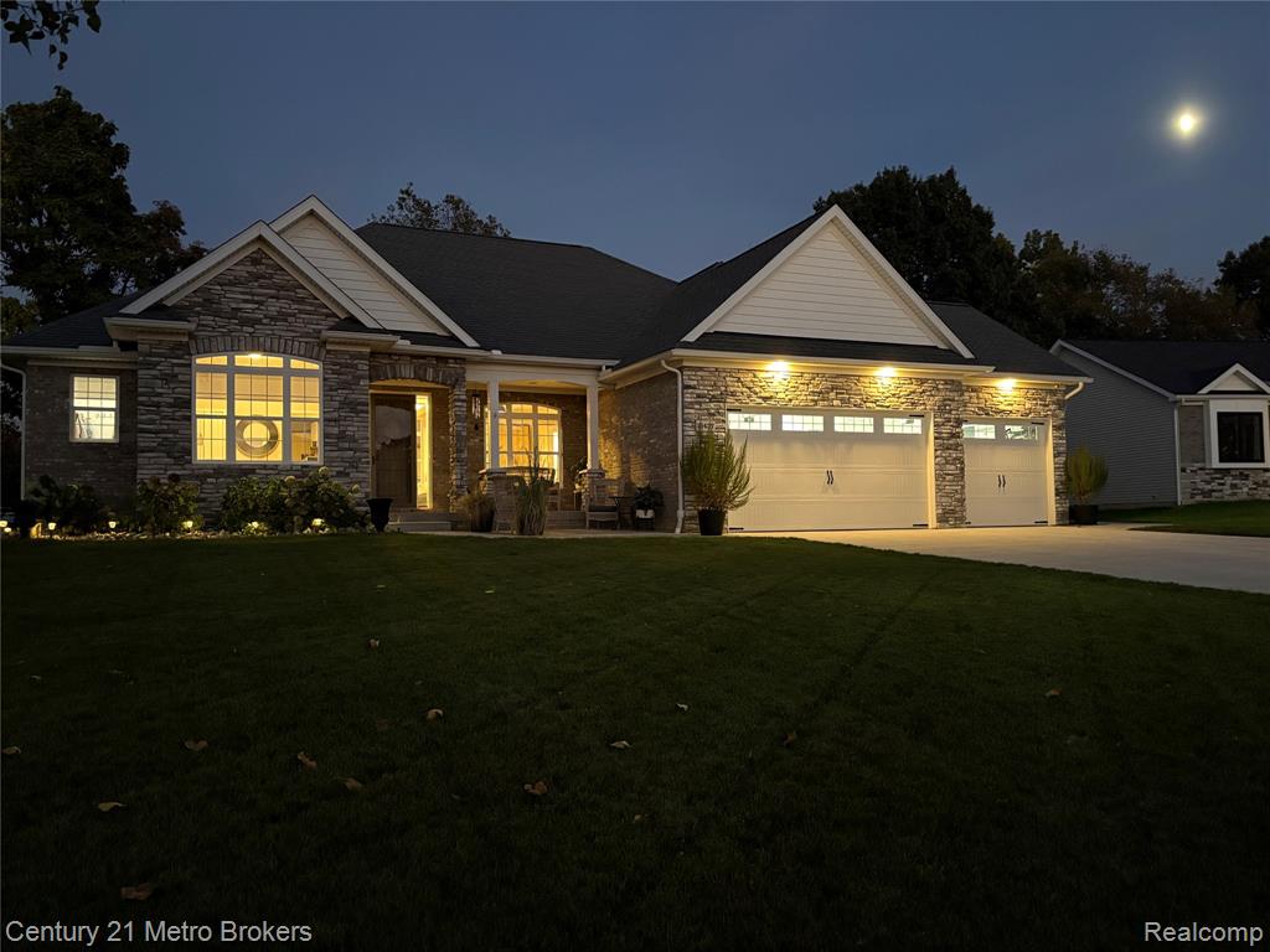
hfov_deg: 67.3
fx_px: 954
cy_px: 476
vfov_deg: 53.1
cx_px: 635
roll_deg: +0.9
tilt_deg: +2.6
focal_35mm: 26
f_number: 1.6
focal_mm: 5.96
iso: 1000
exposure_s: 1/24
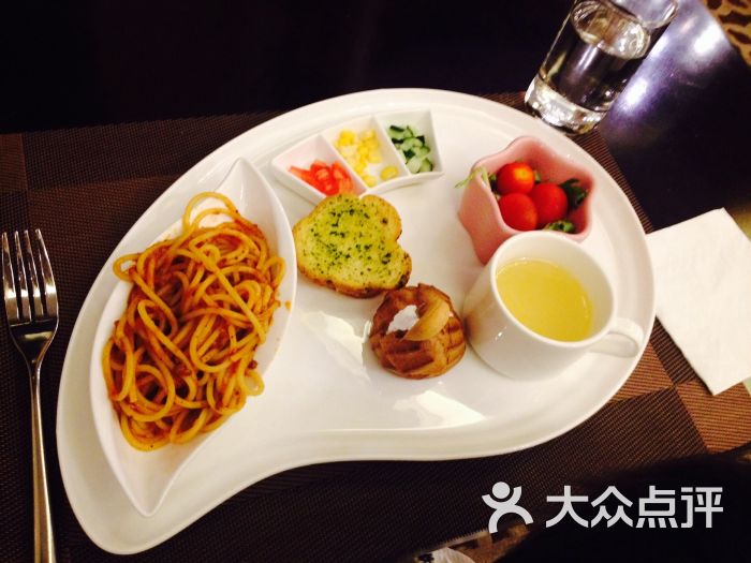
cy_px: 282
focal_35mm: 35
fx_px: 759
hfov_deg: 52.6
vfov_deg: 40.7
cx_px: 376
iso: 250
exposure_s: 1/20
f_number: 2.4
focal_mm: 4.28
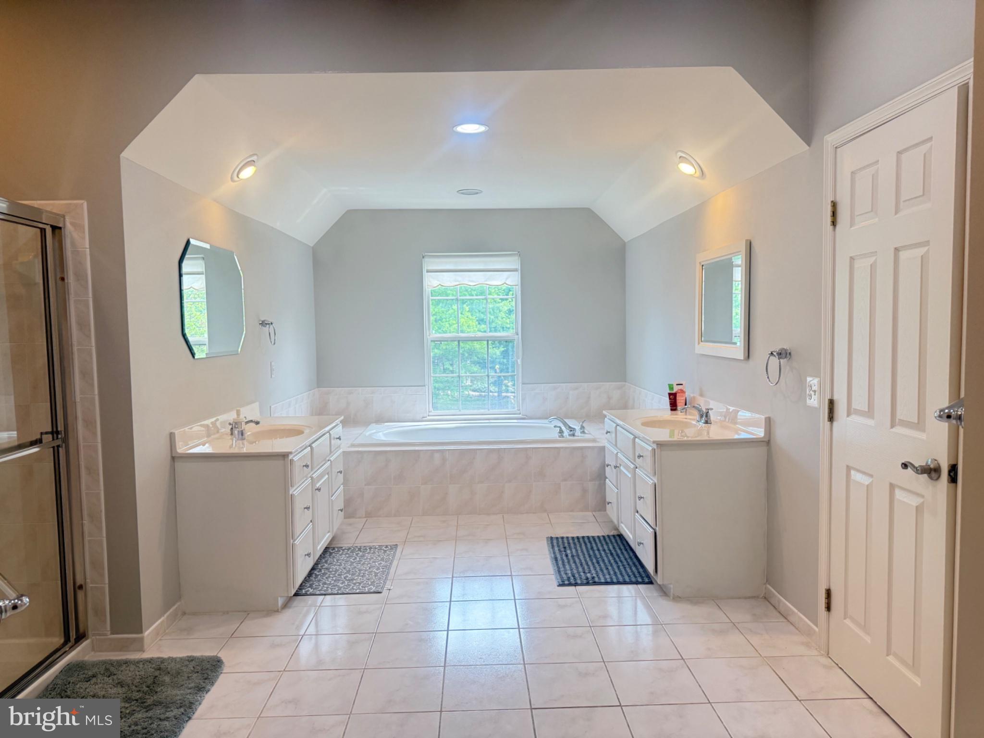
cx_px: 492
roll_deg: +0.5
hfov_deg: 71.6
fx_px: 682
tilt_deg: -3.7
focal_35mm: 24
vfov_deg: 56.8
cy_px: 369
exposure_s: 1/211
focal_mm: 6.76
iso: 200
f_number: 1.78
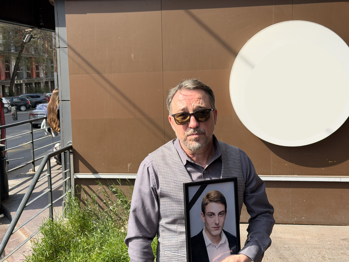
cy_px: 131
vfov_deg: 30.3
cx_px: 174
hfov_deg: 39.7
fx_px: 484
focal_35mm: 48
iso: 64
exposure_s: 1/2033
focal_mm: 6.76
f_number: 1.78
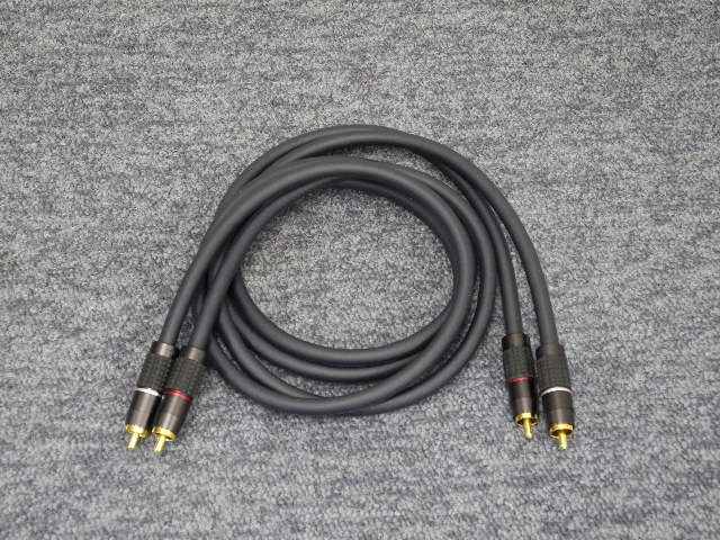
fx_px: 1581
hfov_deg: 25.7
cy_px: 270
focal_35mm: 76
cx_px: 360
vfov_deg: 19.4
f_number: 4
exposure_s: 1/10.3
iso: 400
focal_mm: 16.3
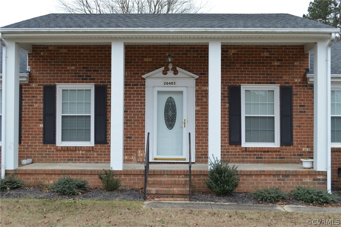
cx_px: 170
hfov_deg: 45.0
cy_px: 114
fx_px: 412
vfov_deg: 30.8
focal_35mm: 44
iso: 400
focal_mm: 29
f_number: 5.6
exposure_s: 1/125
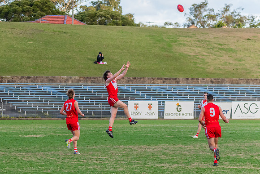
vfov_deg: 5.5
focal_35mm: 249
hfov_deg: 8.3
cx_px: 84
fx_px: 1796
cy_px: 98
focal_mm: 150
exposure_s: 1/1600
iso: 1400
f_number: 5
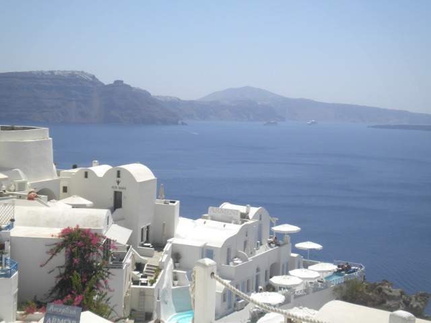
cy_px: 162
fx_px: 647
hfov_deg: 36.8
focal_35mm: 52
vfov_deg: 28.0
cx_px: 216
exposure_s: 1/779
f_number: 5.6
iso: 80
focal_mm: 9.3
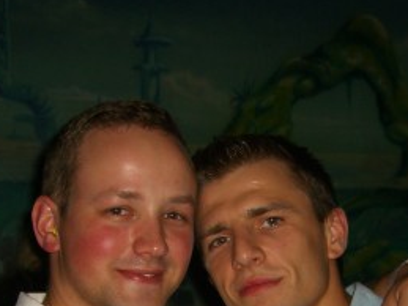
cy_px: 323
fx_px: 1037
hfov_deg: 22.2
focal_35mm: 88
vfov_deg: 16.3
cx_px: 249
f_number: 2.8
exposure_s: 1/60
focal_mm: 7.9
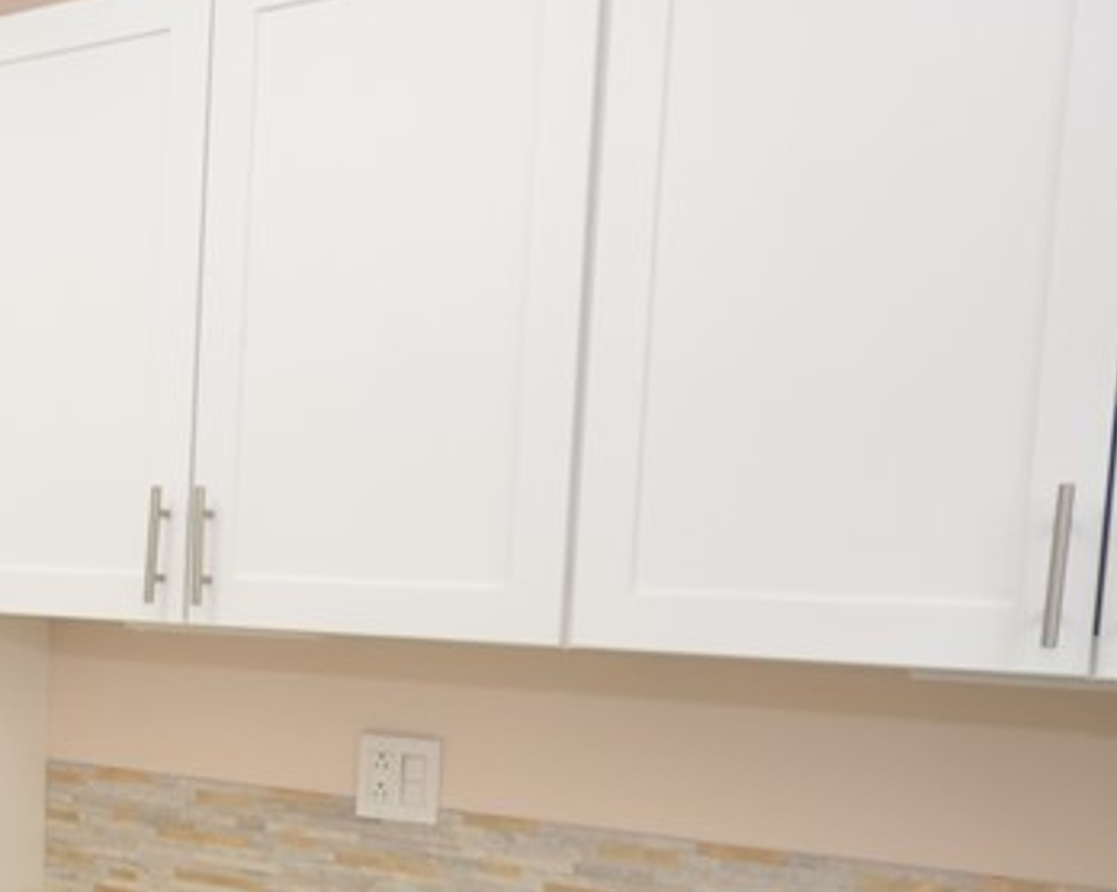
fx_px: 1454
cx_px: 146
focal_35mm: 44
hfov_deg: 39.5
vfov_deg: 33.5
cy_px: 663
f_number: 4
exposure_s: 1/60
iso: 360
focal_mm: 10
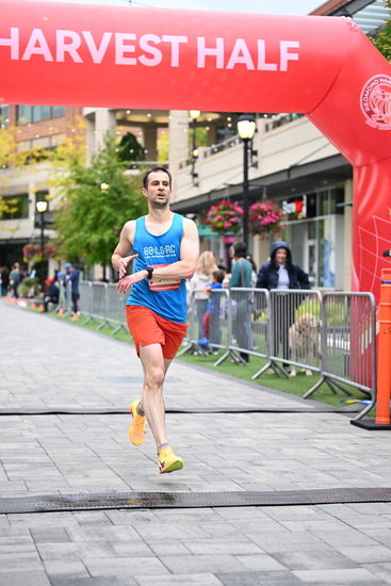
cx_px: 196
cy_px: 293
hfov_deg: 19.5
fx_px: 1140
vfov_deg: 28.8
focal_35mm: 70
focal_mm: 70
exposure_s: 1/1600
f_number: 2.8
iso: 1600
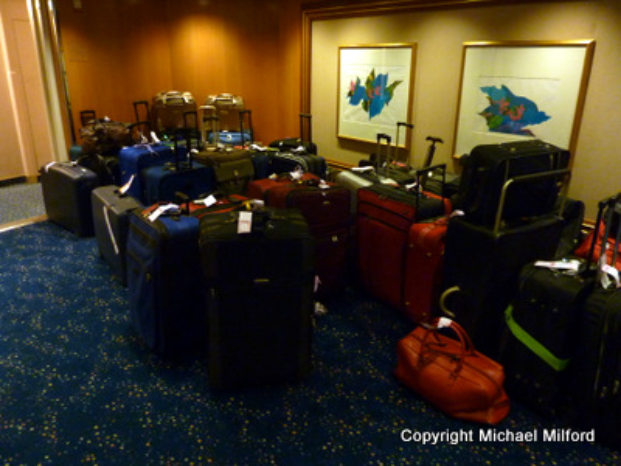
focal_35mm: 25
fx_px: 448
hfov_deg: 69.4
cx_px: 310
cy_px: 233
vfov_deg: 54.9
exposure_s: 1/6
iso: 400
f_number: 3.3
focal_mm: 4.1
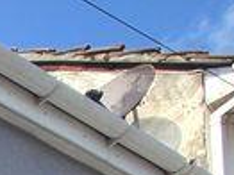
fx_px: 689
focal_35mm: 102
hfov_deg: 11.2
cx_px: -475
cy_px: 627
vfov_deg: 9.0
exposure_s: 1/1996
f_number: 2.2
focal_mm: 2.2
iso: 80
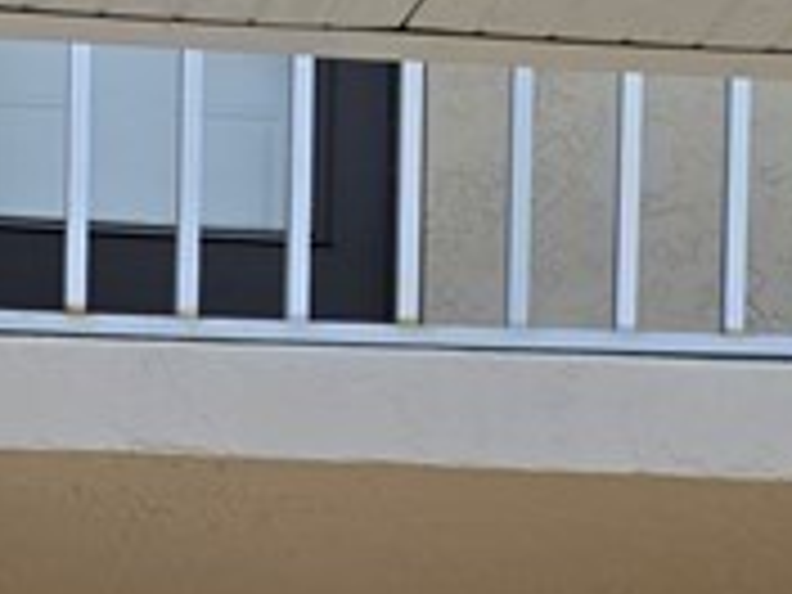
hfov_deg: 14.5
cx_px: -9
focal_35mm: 134
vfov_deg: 9.9
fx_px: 3066
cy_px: 1350
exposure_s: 1/5445
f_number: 1.4
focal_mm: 6.5
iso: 64
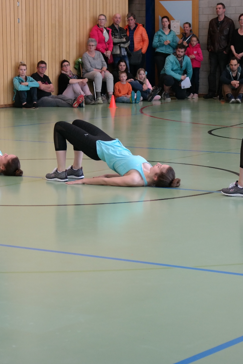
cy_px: 182
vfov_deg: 17.6
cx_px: 127
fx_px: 1174
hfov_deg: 11.8
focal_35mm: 116
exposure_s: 1/80
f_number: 4
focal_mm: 50
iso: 800
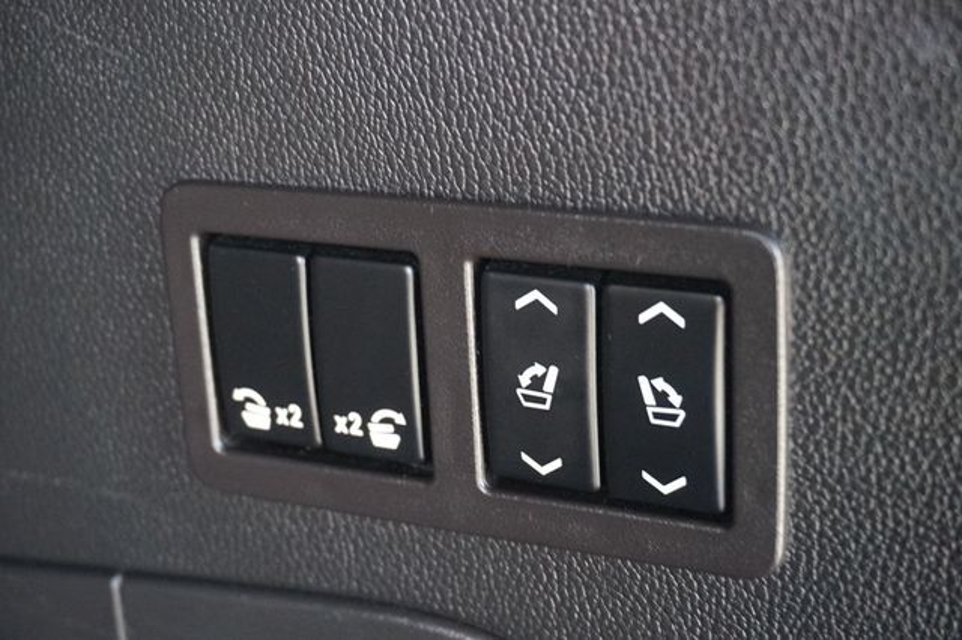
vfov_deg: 23.8
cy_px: 320
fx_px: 1522
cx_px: 481
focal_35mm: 57
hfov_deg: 35.1
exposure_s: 1/60
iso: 3200
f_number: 5.6
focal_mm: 38
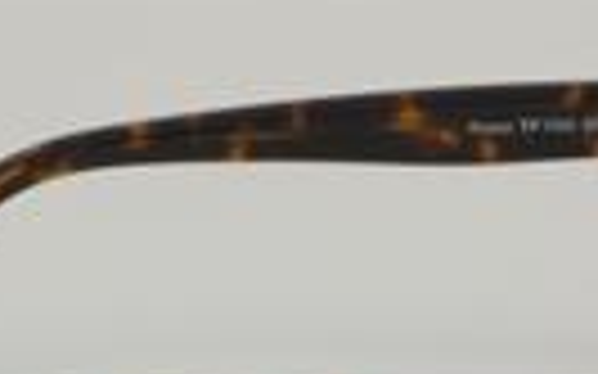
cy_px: 388
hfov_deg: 9.2
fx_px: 3731
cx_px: 292
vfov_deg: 5.7
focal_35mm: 229
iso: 100
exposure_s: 1/3
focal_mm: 50
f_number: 32
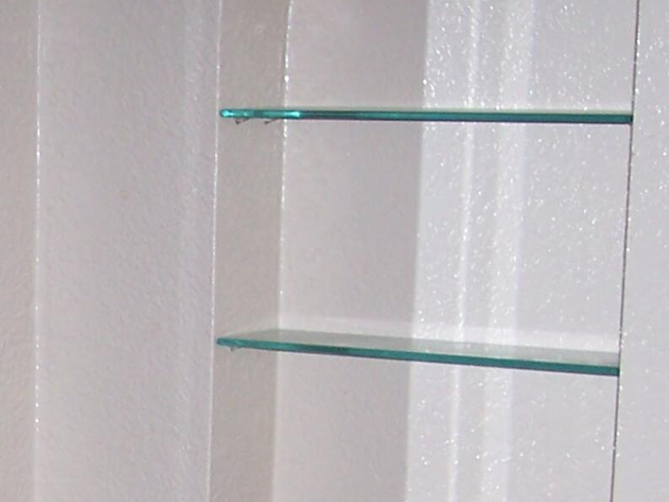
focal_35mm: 148
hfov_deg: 12.8
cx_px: -261
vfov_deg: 9.7
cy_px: 792
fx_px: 2860
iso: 100
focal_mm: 8
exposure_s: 1/60
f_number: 2.8
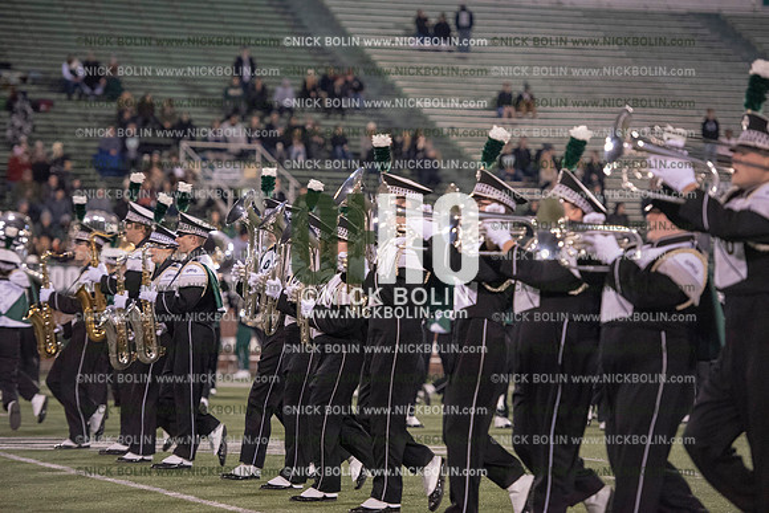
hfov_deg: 13.7
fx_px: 3205
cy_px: 256
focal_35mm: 150
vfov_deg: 9.2
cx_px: 384
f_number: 3.2
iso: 5000
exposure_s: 1/1250
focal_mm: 150
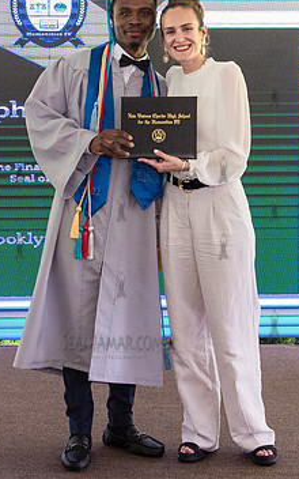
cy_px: 162
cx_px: 144
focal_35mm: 84
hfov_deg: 15.5
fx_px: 1095
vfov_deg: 24.5
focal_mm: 32
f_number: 4
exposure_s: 1/800
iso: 2500
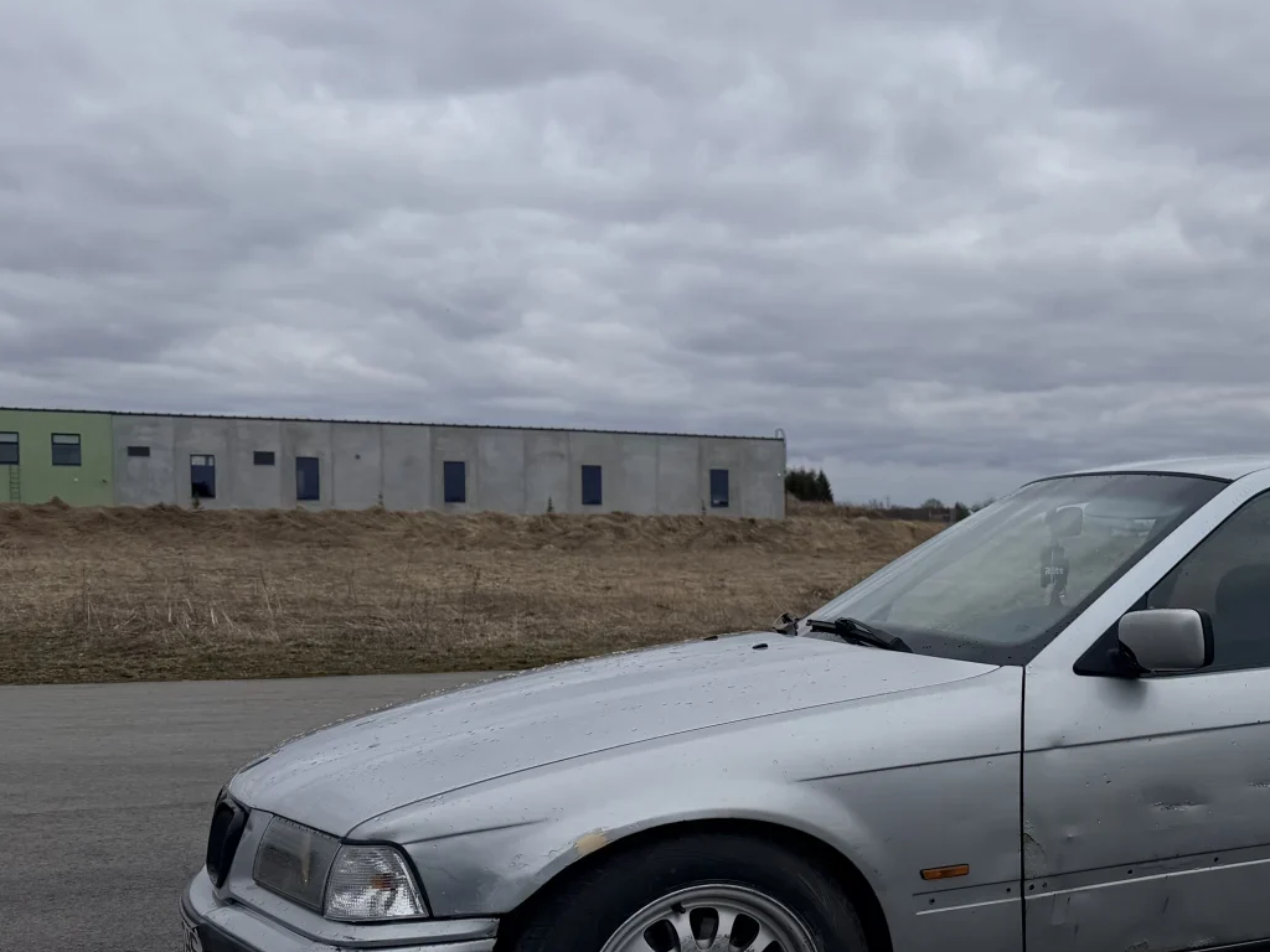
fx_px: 1651
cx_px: 1170
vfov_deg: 31.9
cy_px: 628
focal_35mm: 45
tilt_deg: -3.2
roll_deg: -0.4
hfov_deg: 38.8
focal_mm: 6.76
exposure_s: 1/2299
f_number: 1.78
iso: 80
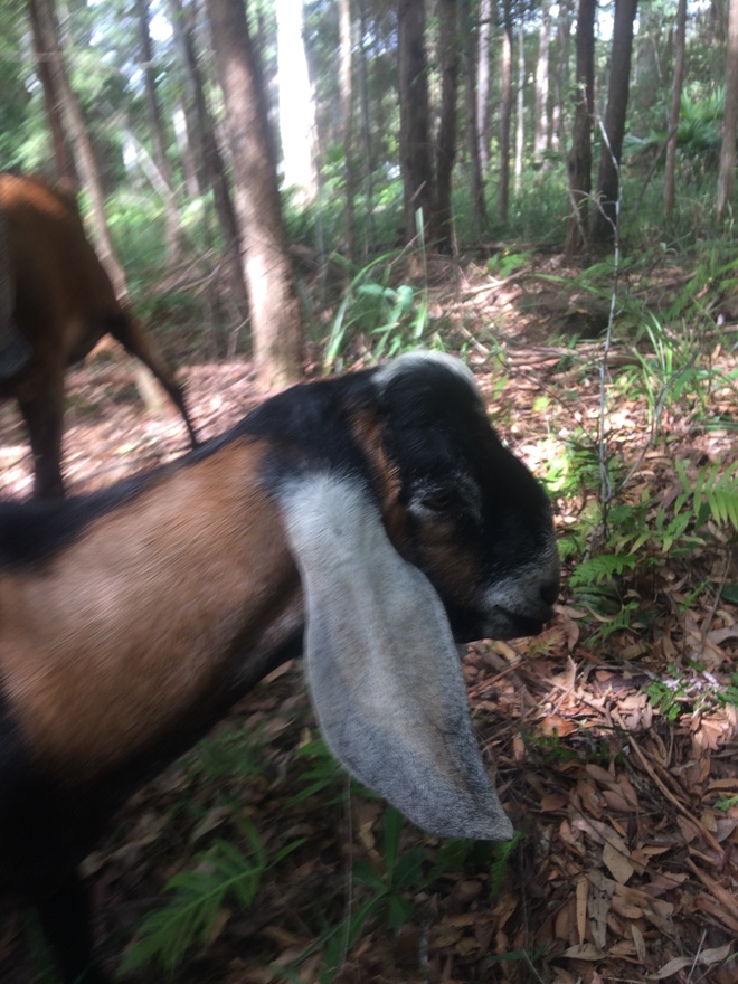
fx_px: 824
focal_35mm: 29
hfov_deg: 48.2
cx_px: 369
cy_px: 492
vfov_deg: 61.7
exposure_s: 1/50
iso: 32
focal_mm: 4.15
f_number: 2.2
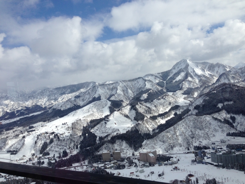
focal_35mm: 33
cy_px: 92
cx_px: 122
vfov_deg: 42.9
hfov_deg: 55.4
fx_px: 234
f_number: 2.4
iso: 50
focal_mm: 4.12
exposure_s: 1/3876
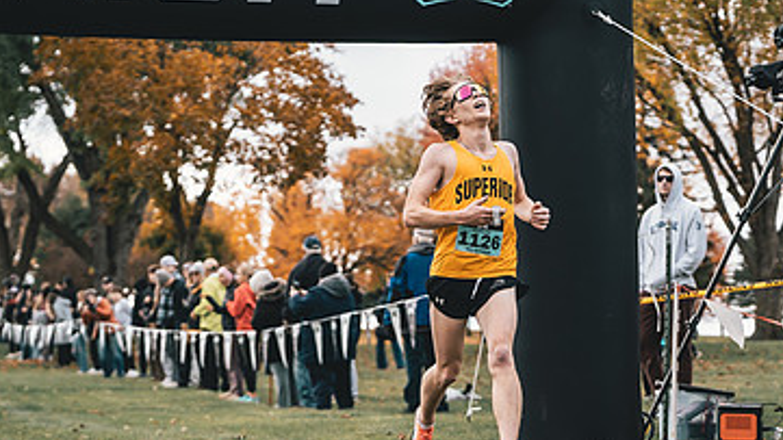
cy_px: 248
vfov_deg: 12.9
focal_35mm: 94
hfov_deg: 22.7
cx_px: 453
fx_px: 1951
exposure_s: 1/3200
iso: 200
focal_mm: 50
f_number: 2
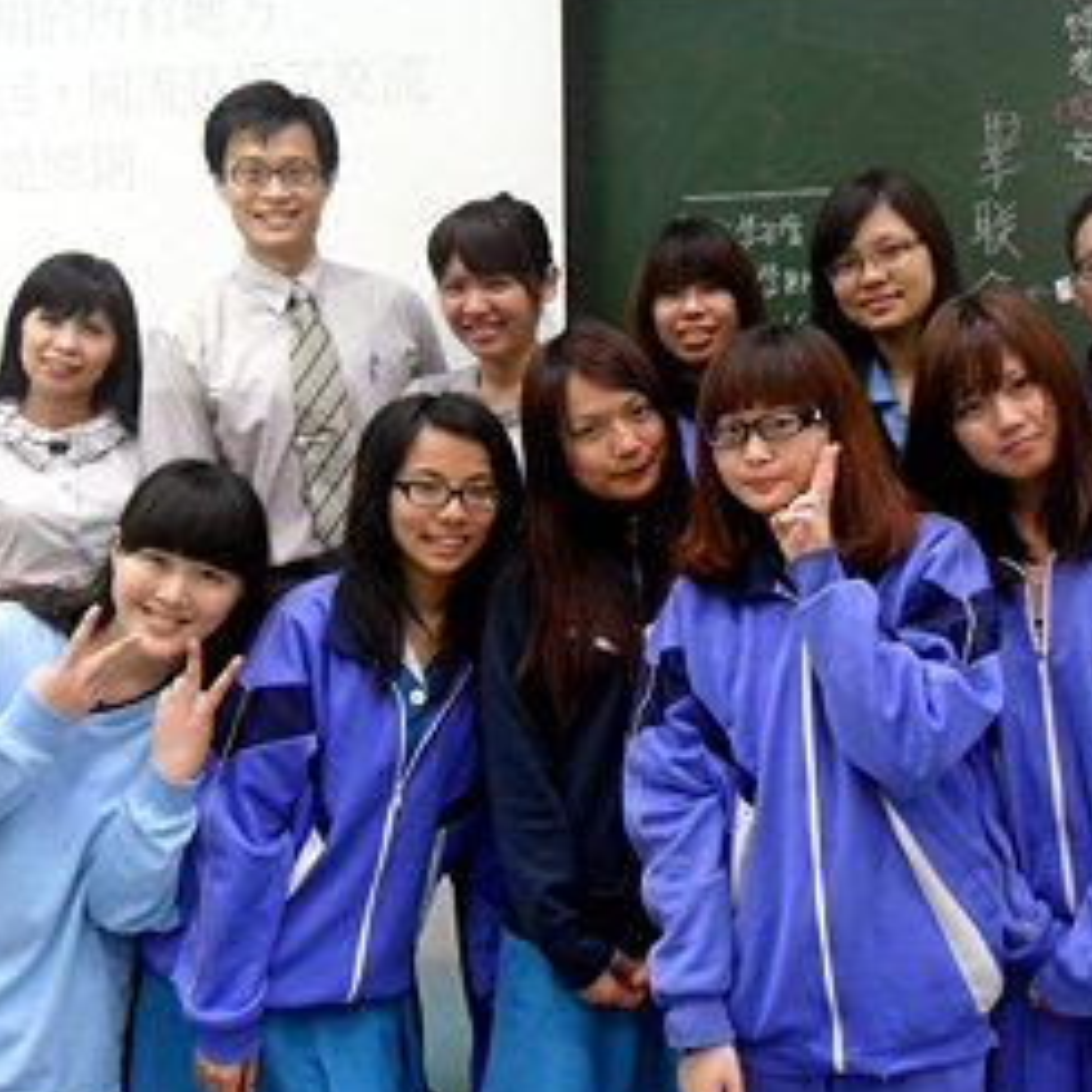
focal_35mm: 39
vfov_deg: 42.7
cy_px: 468
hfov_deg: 42.6
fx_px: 1392
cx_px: 660
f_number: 3.5
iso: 200
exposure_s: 1/15
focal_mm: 4.9
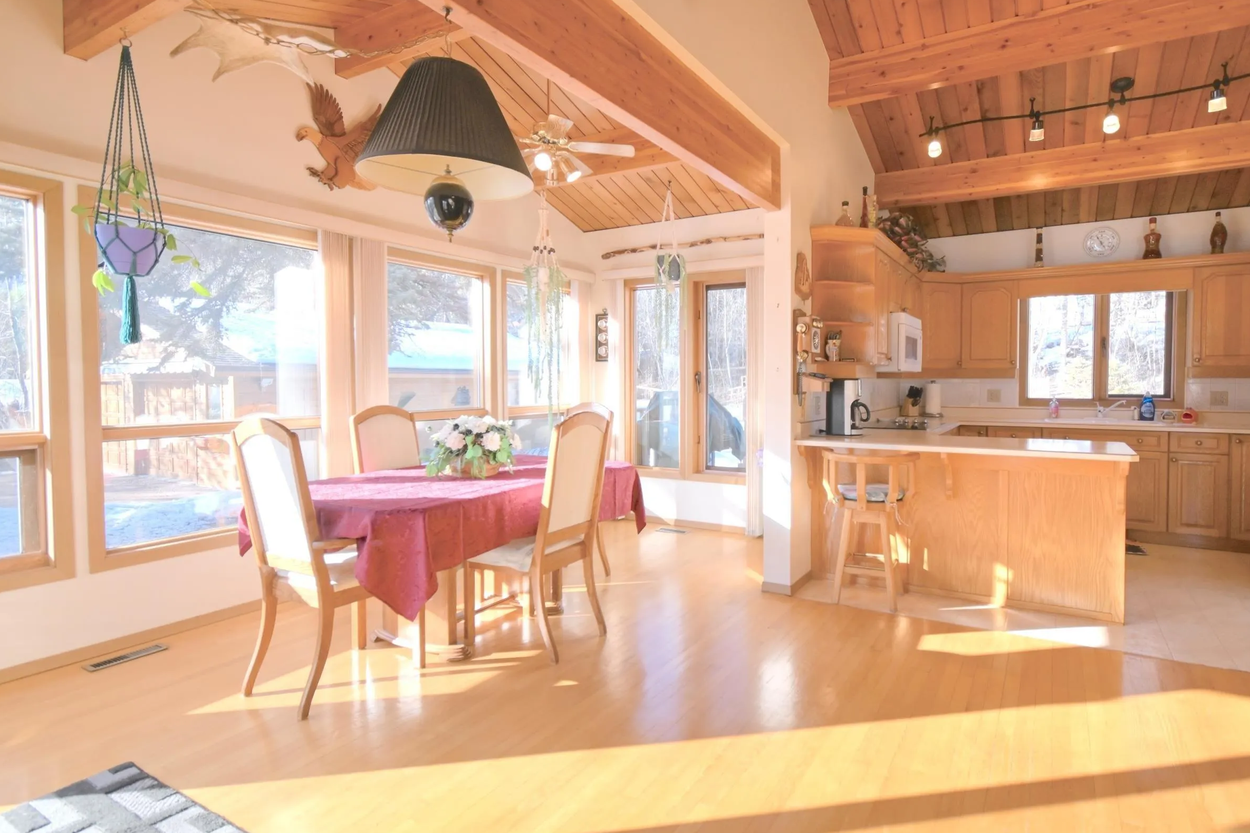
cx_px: 690
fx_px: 590
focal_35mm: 17
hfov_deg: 93.0
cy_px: 454
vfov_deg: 70.3
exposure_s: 1/800
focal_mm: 10
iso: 400
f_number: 4.5
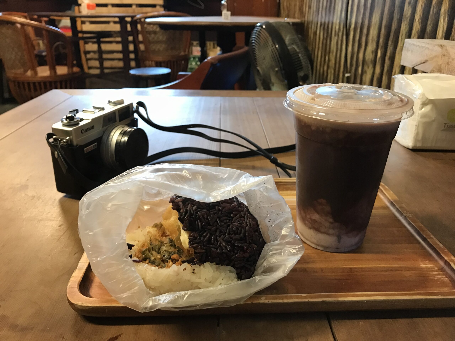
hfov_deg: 63.4
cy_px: 170
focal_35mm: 28
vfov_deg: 49.7
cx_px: 228
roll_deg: -0.7
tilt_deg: -23.3
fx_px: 368
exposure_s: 1/15
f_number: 1.8
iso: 64
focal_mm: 3.99
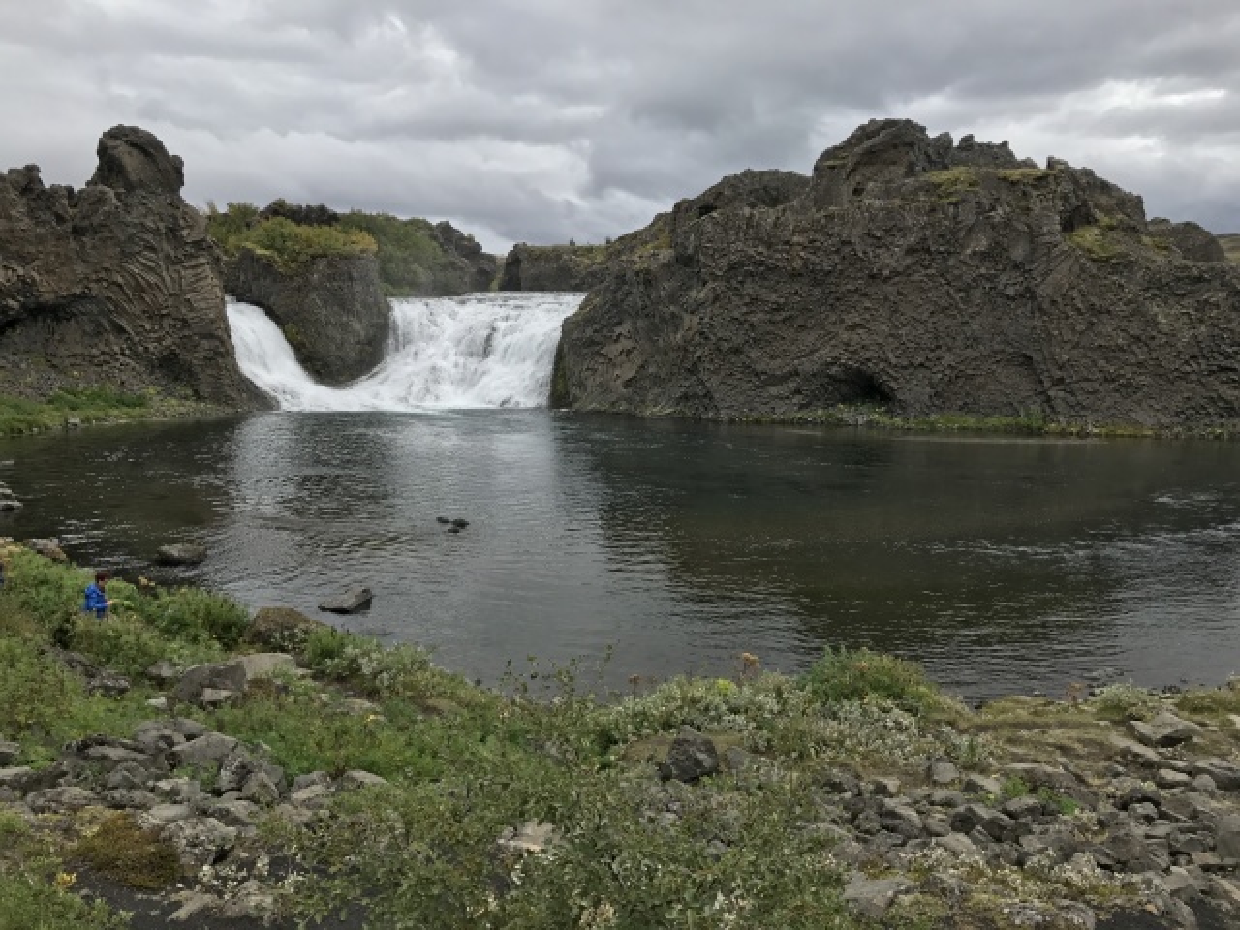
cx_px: 620
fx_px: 1003
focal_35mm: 28
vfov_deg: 49.7
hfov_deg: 63.4
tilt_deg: -7.3
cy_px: 465
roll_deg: +0.0
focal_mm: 3.99
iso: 20
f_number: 1.8
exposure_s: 1/1126
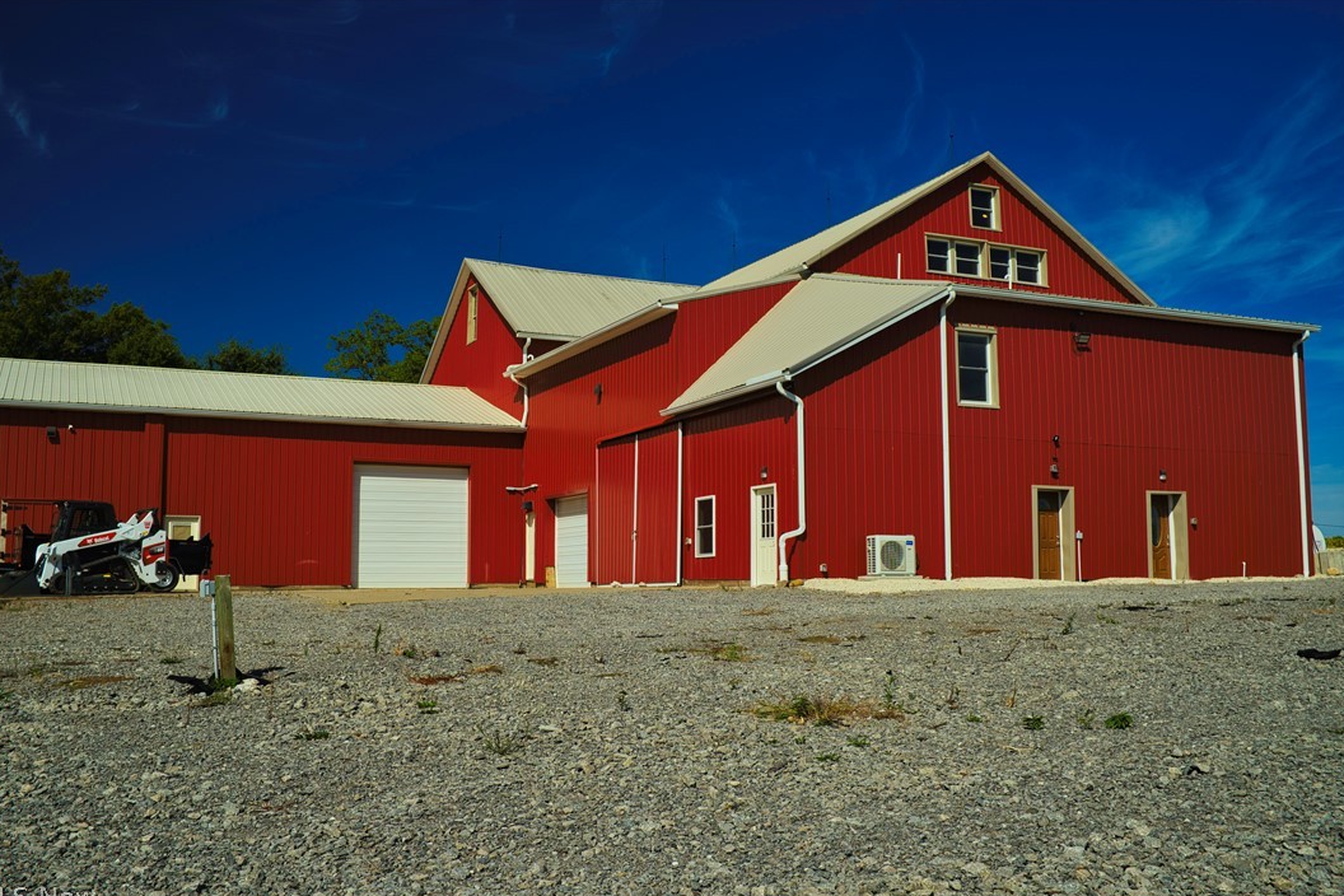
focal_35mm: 36
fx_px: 1344
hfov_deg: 53.1
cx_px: 659
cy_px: 457
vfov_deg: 36.9
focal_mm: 23
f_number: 5.6
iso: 160
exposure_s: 1/640
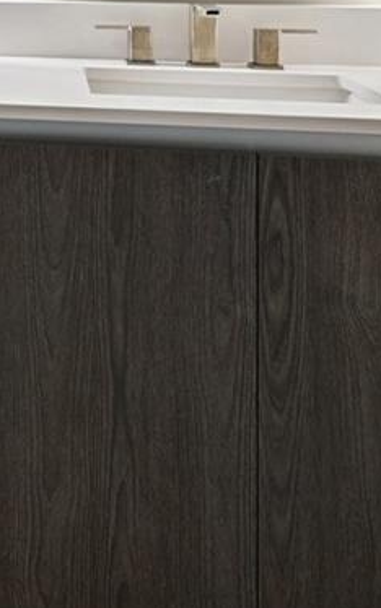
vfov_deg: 29.2
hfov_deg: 17.8
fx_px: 1049
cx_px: -238
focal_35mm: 63
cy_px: -63
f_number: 10
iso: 400
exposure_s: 1/6
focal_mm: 14.5
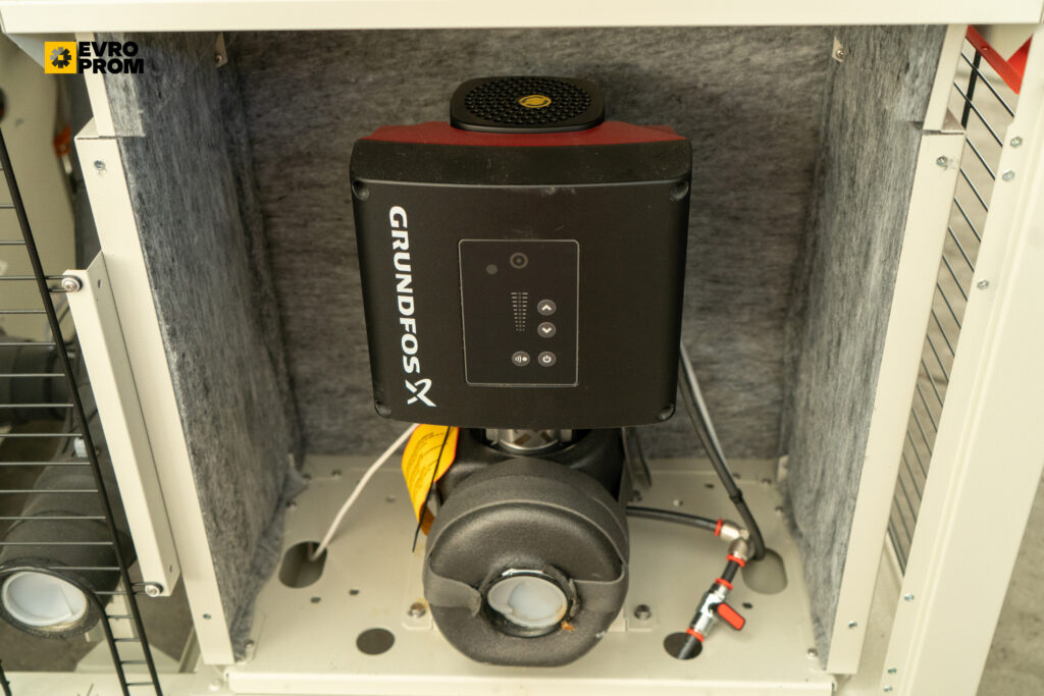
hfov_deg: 50.7
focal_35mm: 38
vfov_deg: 35.1
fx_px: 1102
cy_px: 348
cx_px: 522
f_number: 4
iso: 1250
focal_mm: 38
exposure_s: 1/60
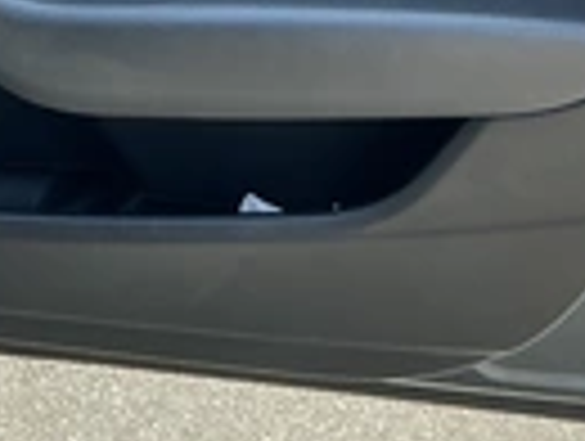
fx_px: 1456
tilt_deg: -22.3
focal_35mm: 86
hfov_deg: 22.5
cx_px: 148
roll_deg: -2.3
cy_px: -117
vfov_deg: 16.4
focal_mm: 3
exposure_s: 1/586
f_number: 1.8
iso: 25
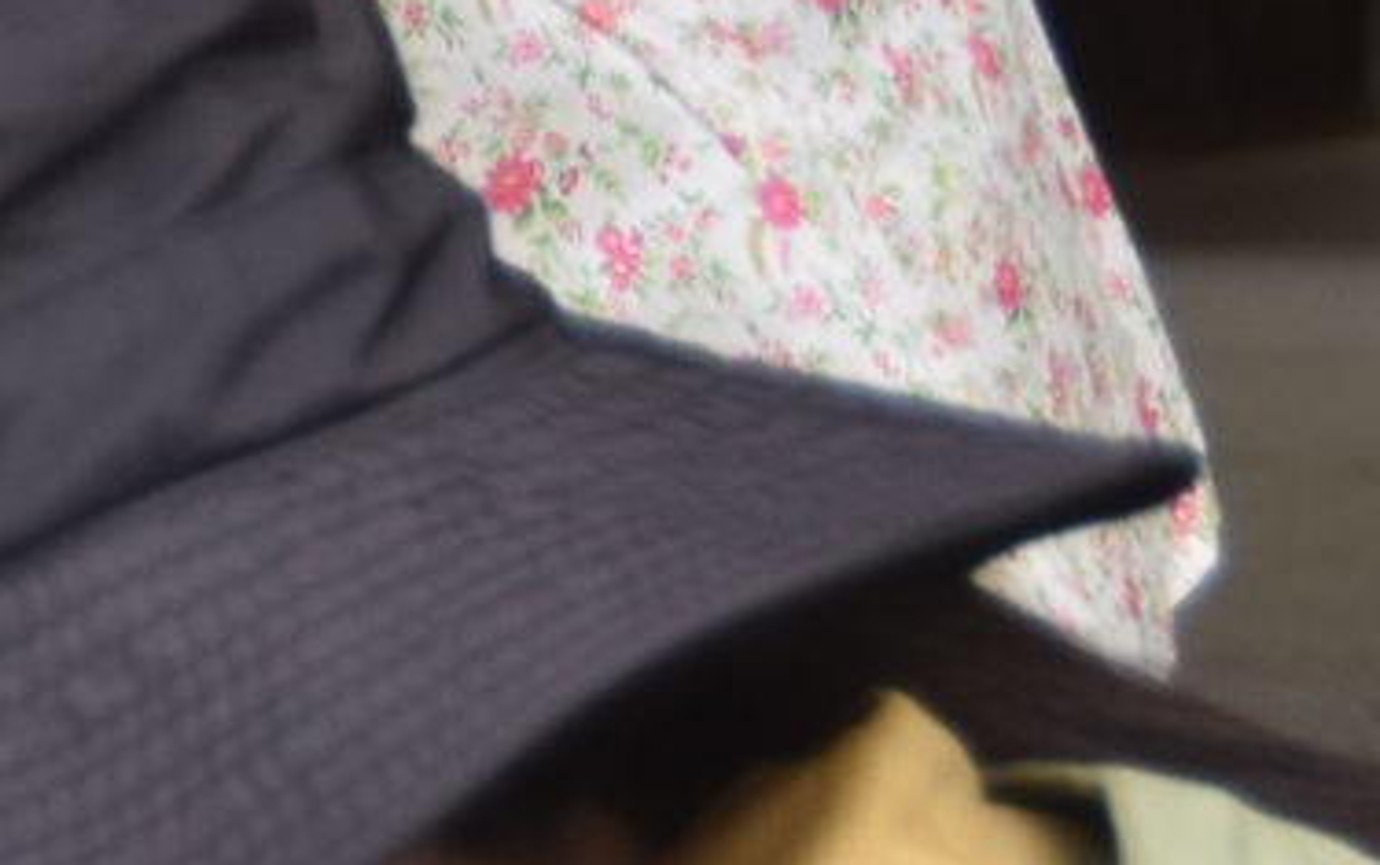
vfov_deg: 2.2
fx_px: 22808
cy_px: -839
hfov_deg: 3.4
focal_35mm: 606
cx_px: -1976
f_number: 4.8
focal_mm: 62
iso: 250
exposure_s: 1/200
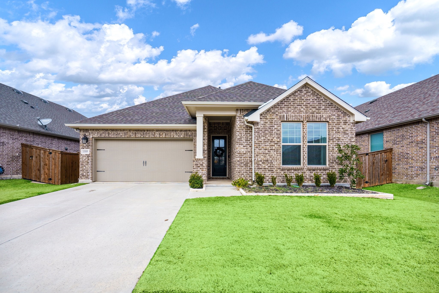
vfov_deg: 73.7
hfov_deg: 96.7
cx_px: 220
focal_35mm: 16
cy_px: 146
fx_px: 195
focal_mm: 16
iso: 200
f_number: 8
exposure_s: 1/200
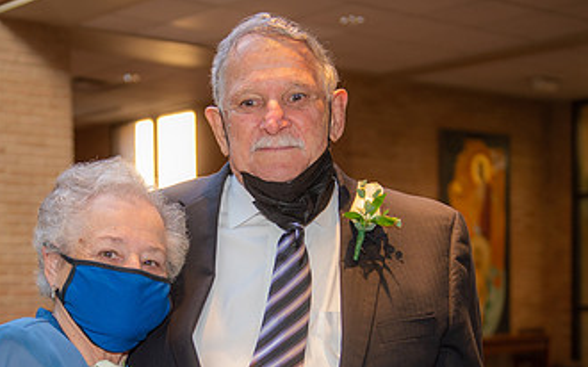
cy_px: 314
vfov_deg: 18.9
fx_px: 1089
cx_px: 225
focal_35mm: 68
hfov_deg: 30.1
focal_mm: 38
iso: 800
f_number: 2.8
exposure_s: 1/125
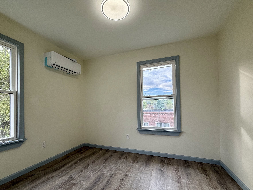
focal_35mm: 16
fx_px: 117
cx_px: 119
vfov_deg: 77.8
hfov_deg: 94.4
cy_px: 106
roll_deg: +1.0
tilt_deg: +2.4
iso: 64
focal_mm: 2.22
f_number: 2.2
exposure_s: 1/136
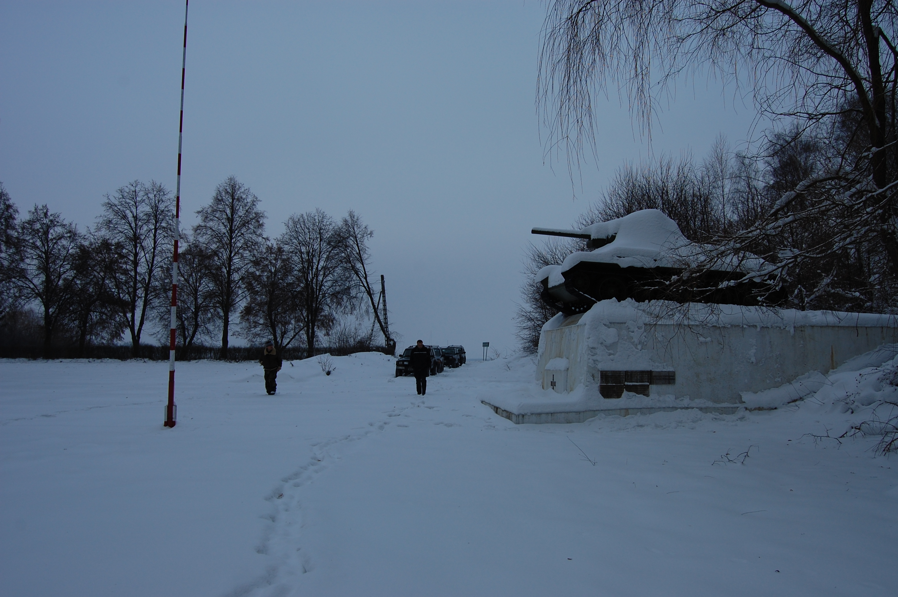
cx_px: 449
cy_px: 298
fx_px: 673
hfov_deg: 67.4
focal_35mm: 27
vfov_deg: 47.8
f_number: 7.1
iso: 200
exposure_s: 1/200
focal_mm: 18
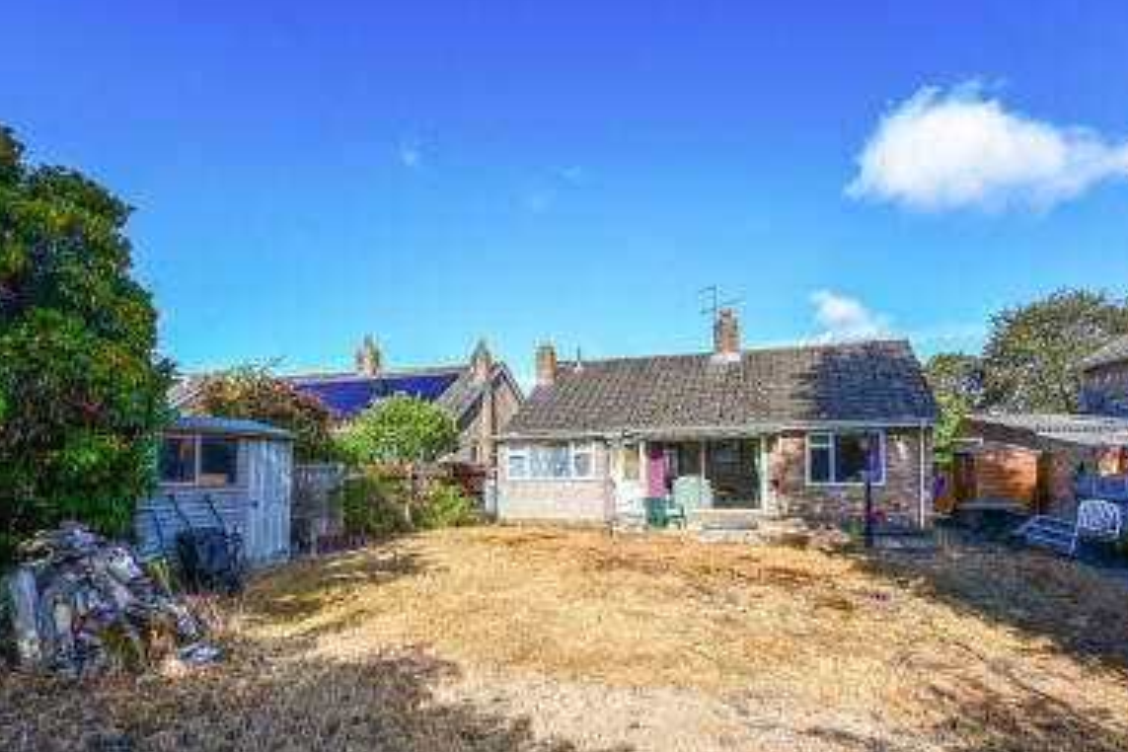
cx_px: 598
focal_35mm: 20
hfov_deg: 83.9
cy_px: 446
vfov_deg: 61.5
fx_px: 627
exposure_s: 1/2000
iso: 400
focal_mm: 16
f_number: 5.6
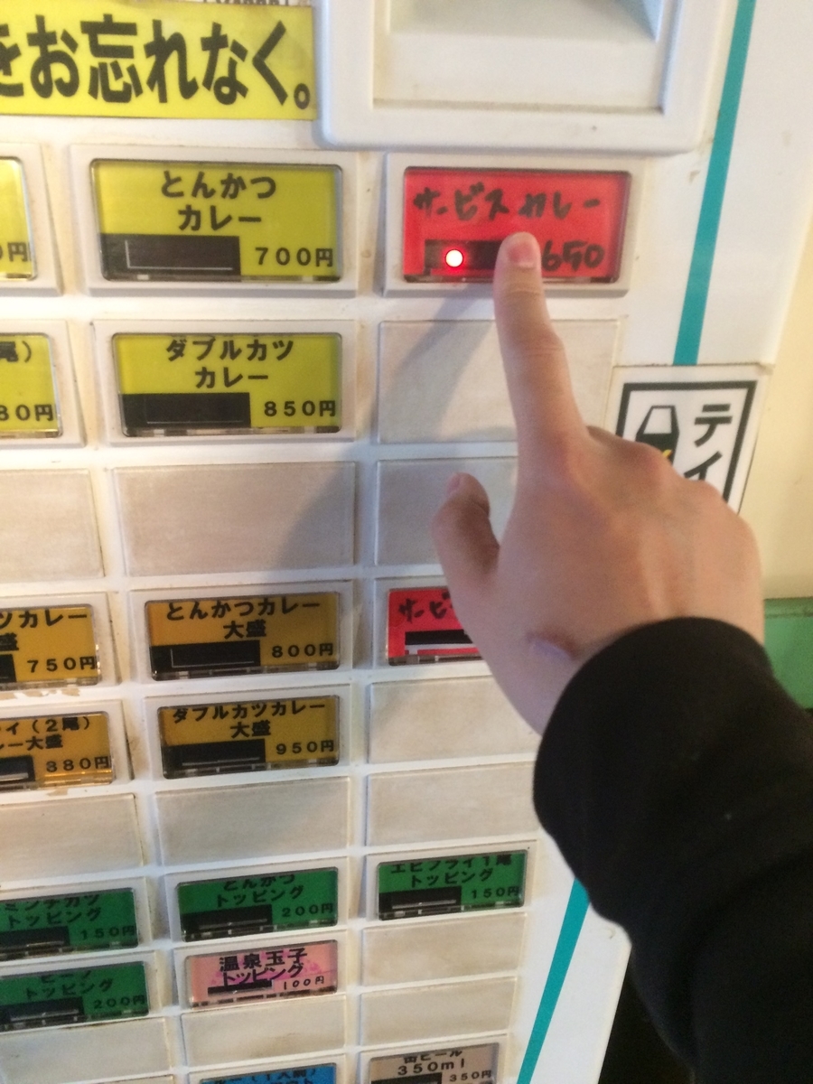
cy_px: 542
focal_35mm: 29
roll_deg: +0.0
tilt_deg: -30.3
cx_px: 406
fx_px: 908
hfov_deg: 48.2
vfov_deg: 61.7
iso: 200
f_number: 2.2
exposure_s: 1/30
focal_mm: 4.15
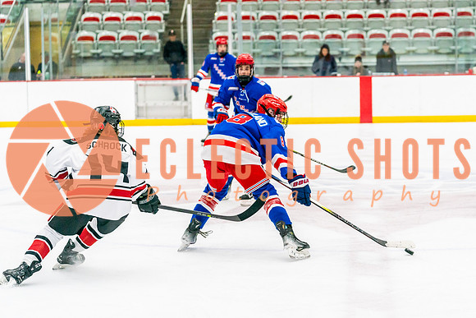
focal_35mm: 95
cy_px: 159
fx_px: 1254
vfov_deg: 14.4
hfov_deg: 21.5
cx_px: 293
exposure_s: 1/1250
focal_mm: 77
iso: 3200
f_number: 2.8
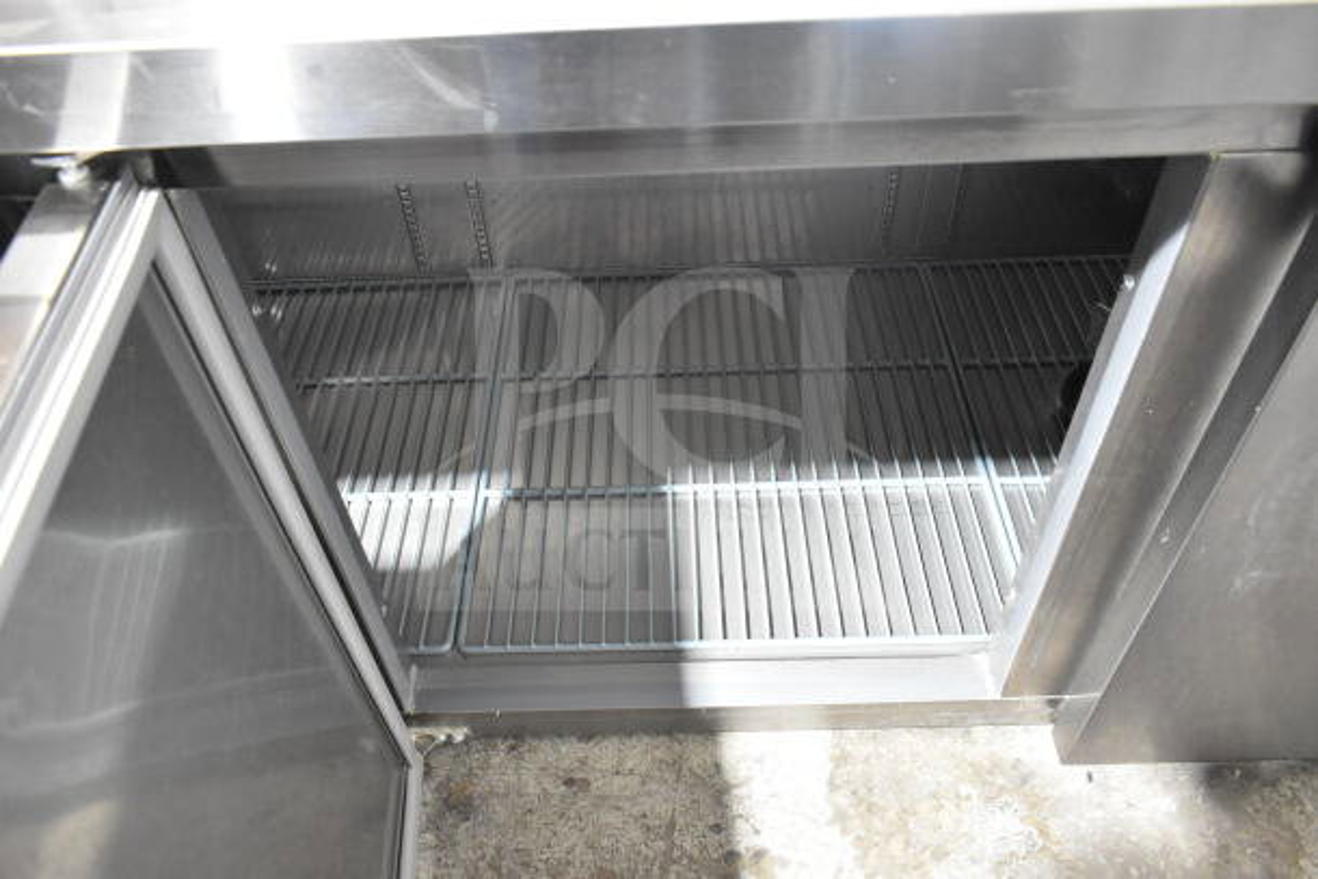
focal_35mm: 27
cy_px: 440
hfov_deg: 67.4
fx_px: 989
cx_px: 659
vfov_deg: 48.0
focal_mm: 18
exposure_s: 1/30
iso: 2500
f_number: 3.5
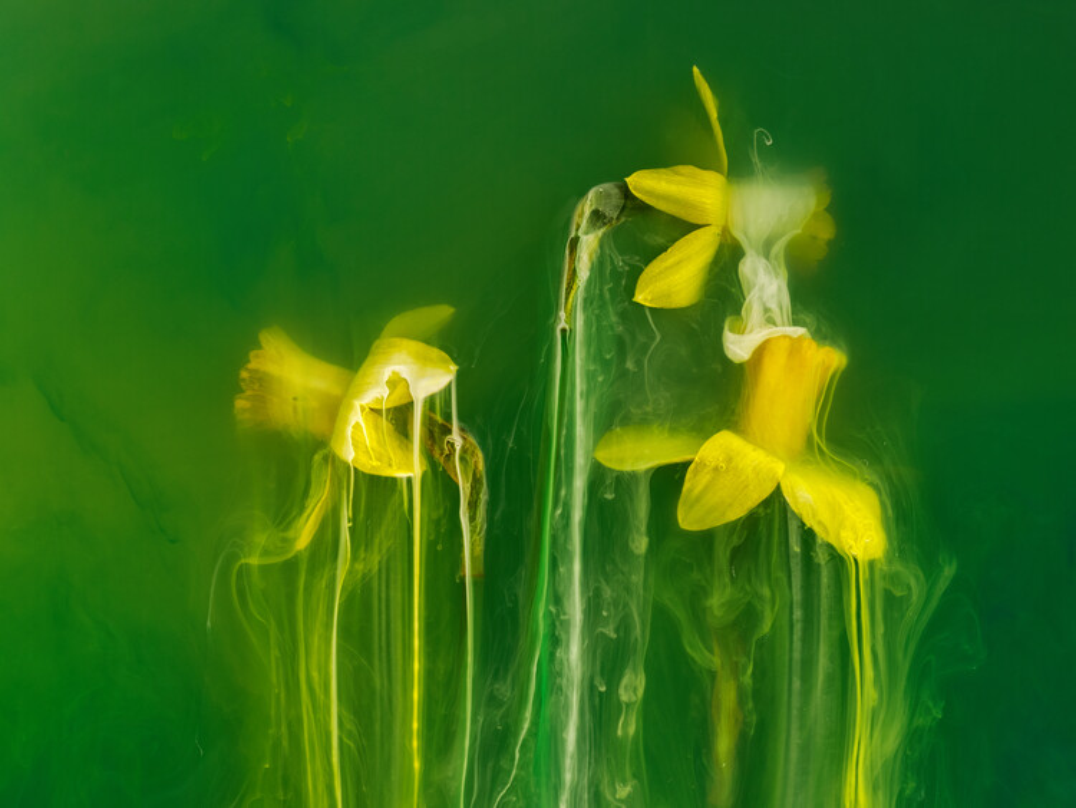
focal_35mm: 180
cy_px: 404
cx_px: 538
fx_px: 5597
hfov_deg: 11.0
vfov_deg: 8.3
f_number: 16
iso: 200
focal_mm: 90
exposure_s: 1/125
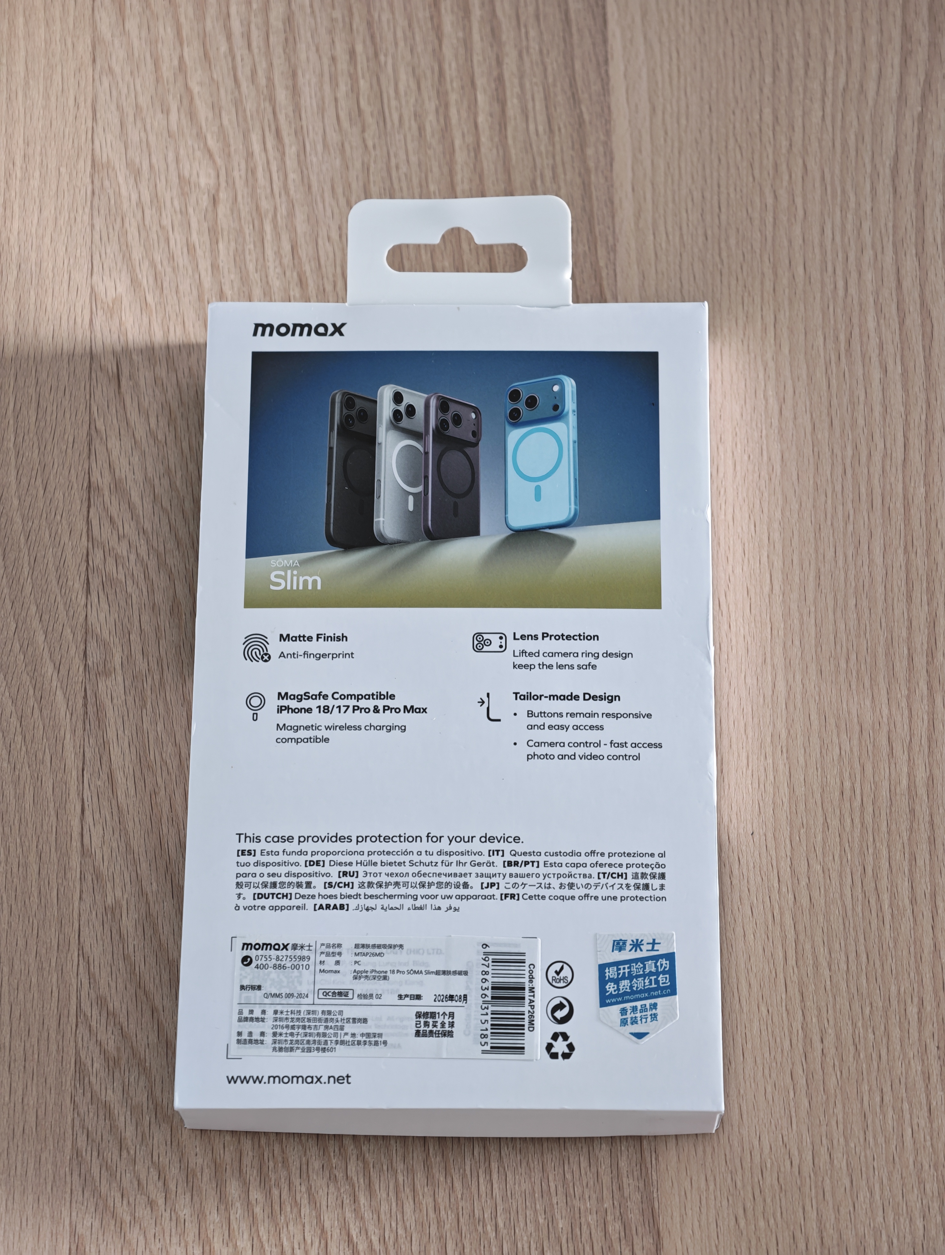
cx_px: 472
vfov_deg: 23.0
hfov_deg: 17.4
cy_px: 628
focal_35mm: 85
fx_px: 3086
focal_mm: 22.48
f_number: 2.6
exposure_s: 1/17
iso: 2000
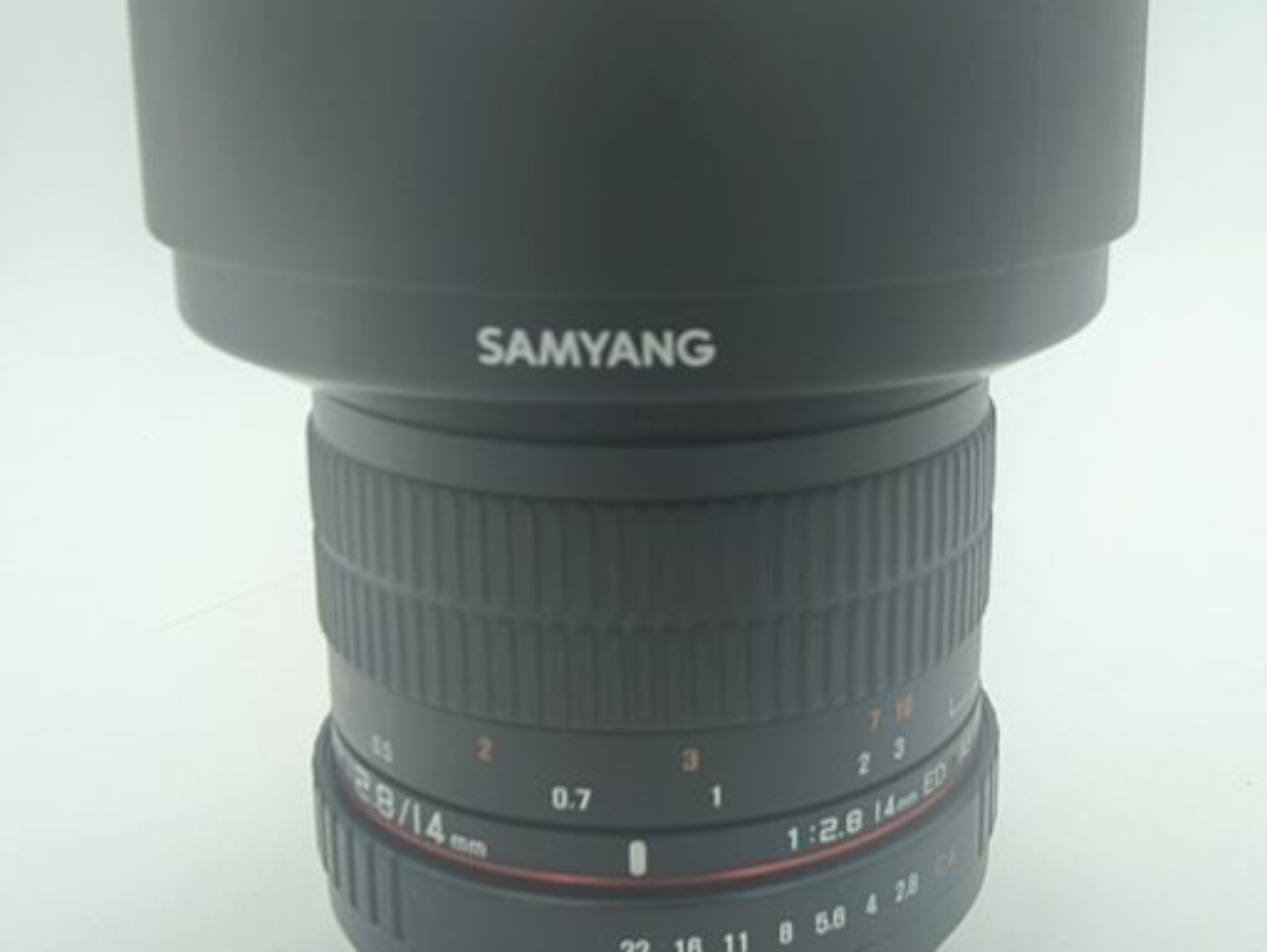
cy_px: 476
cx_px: 634
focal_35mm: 24
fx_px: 879
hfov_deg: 71.5
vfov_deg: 56.9
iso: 155
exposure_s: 1/100
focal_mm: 1.83
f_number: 2
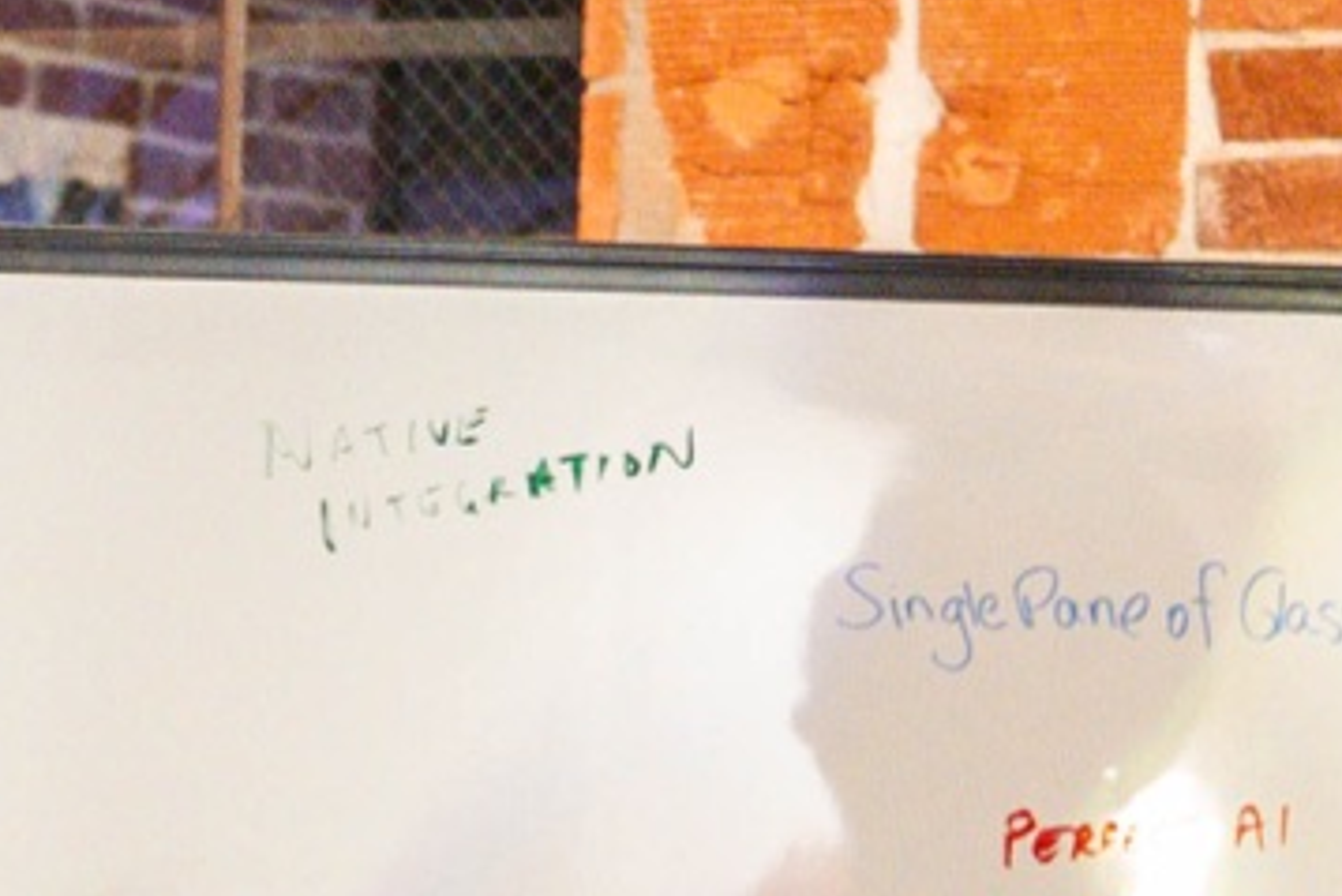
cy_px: 874
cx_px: 431
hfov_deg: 10.0
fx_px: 7682
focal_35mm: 206
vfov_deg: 6.7
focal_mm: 41
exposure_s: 1/125
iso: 12800
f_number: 3.2
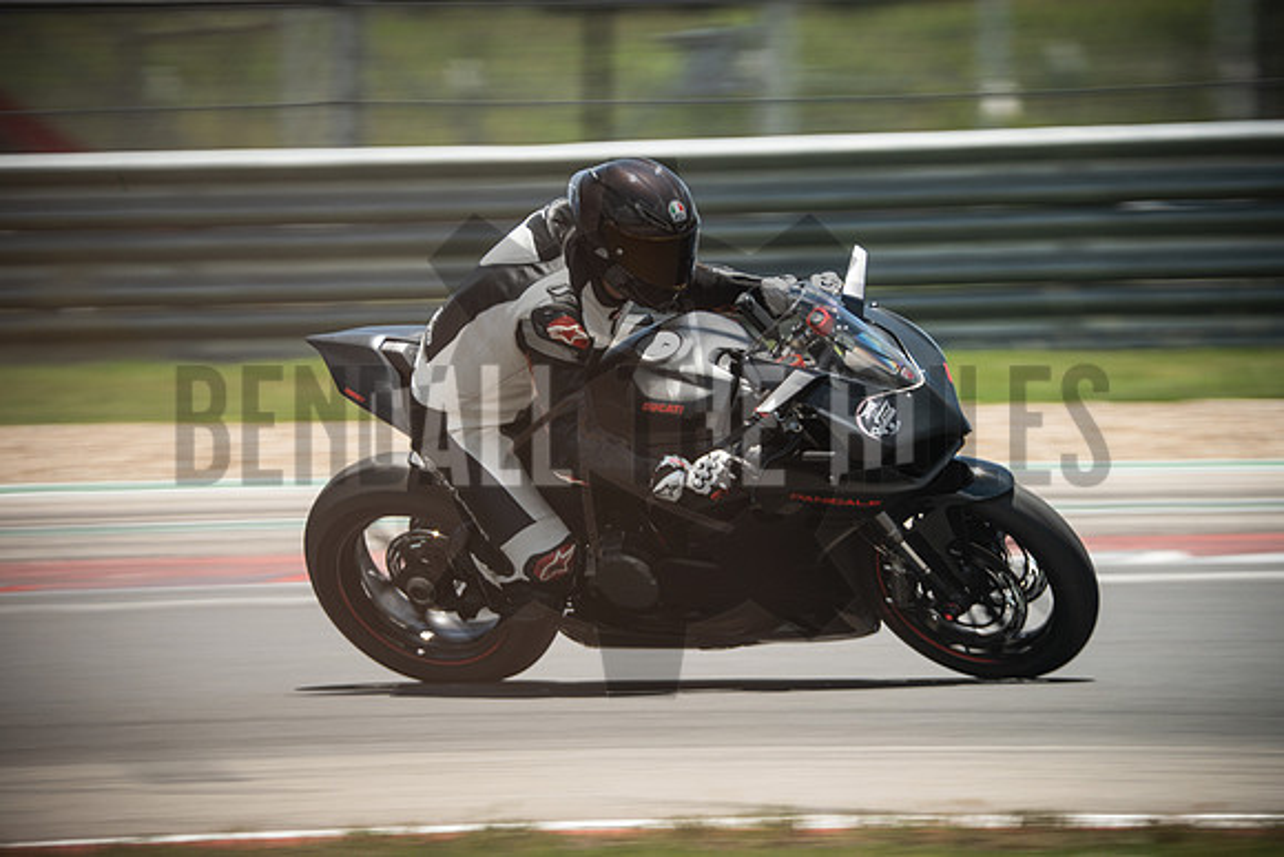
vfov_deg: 2.3
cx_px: 642
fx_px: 21404
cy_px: 428
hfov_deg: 3.4
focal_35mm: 600
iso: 160
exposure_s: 1/250
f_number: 6.4
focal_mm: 400
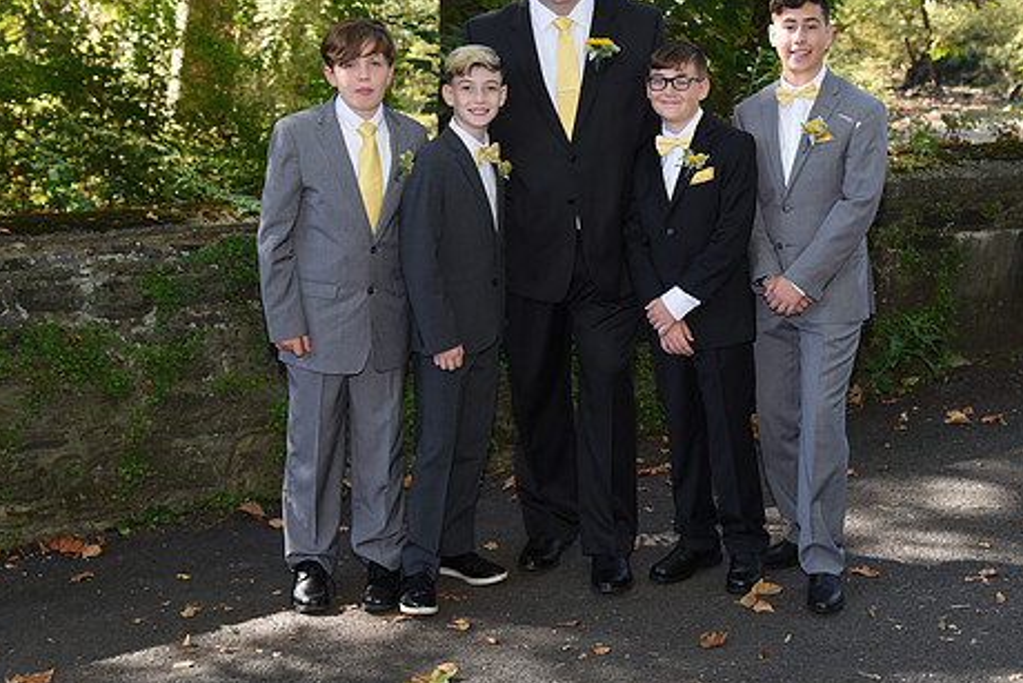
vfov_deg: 21.5
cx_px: 623
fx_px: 1791
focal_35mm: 63
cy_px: 266
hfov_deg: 31.8
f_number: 5.6
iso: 640
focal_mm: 50
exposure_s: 1/200
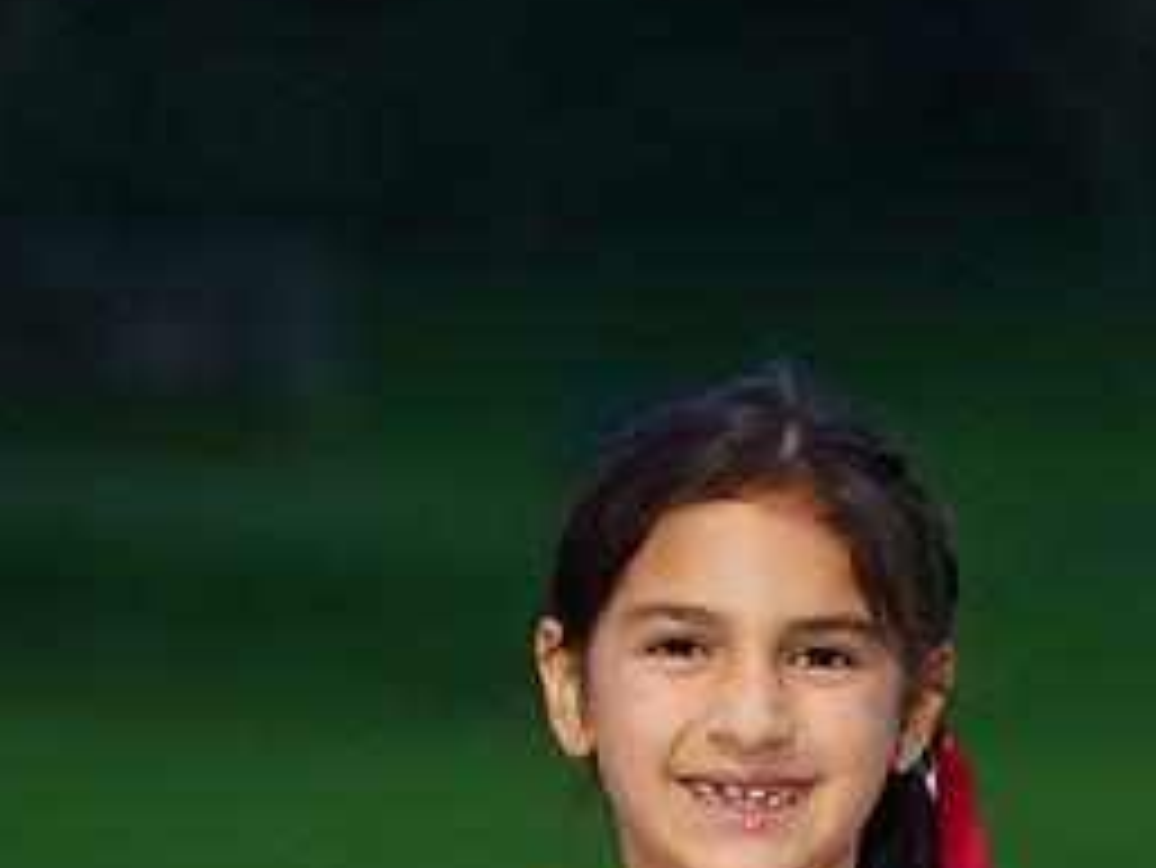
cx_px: 747
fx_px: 15335
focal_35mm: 459
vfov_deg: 3.2
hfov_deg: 4.3
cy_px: 1232
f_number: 5.6
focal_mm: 212
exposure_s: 1/20
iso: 320
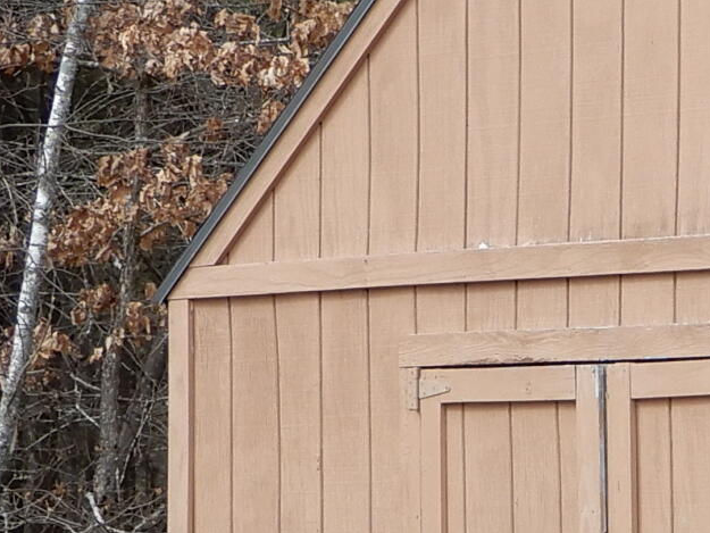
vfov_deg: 6.2
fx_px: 4924
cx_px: 912
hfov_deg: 8.1
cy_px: 495
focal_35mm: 240
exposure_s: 1/320
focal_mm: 8.9
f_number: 4
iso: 80
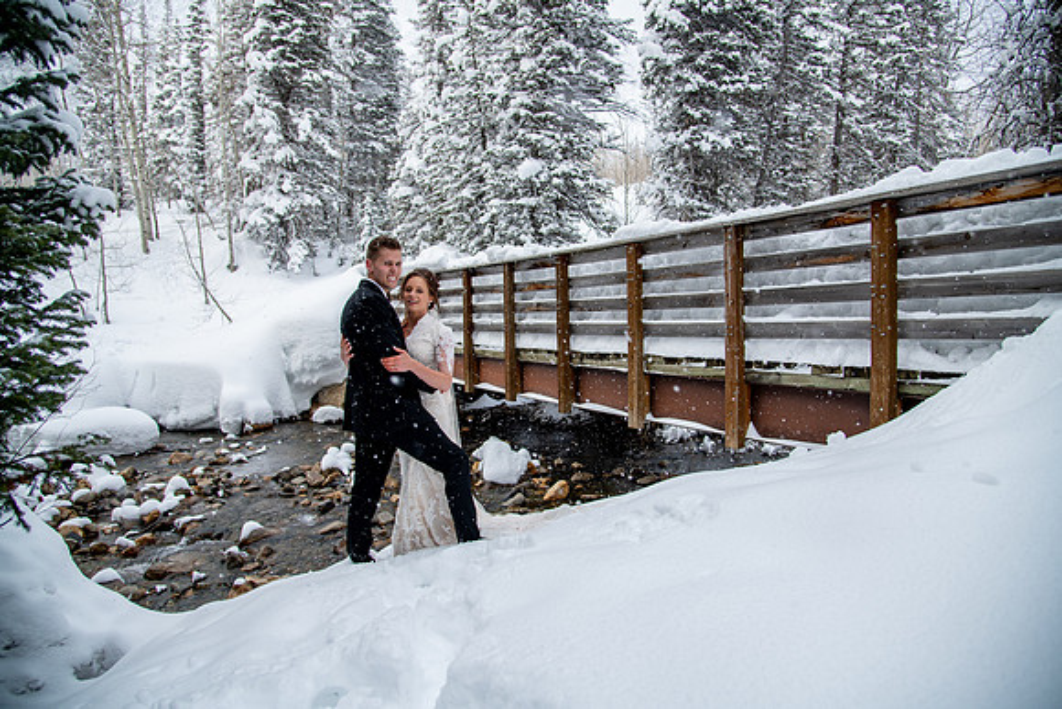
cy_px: 354
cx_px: 531
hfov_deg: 73.7
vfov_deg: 53.2
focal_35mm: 24
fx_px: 708
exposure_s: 1/250
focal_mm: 24
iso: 200
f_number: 4.5
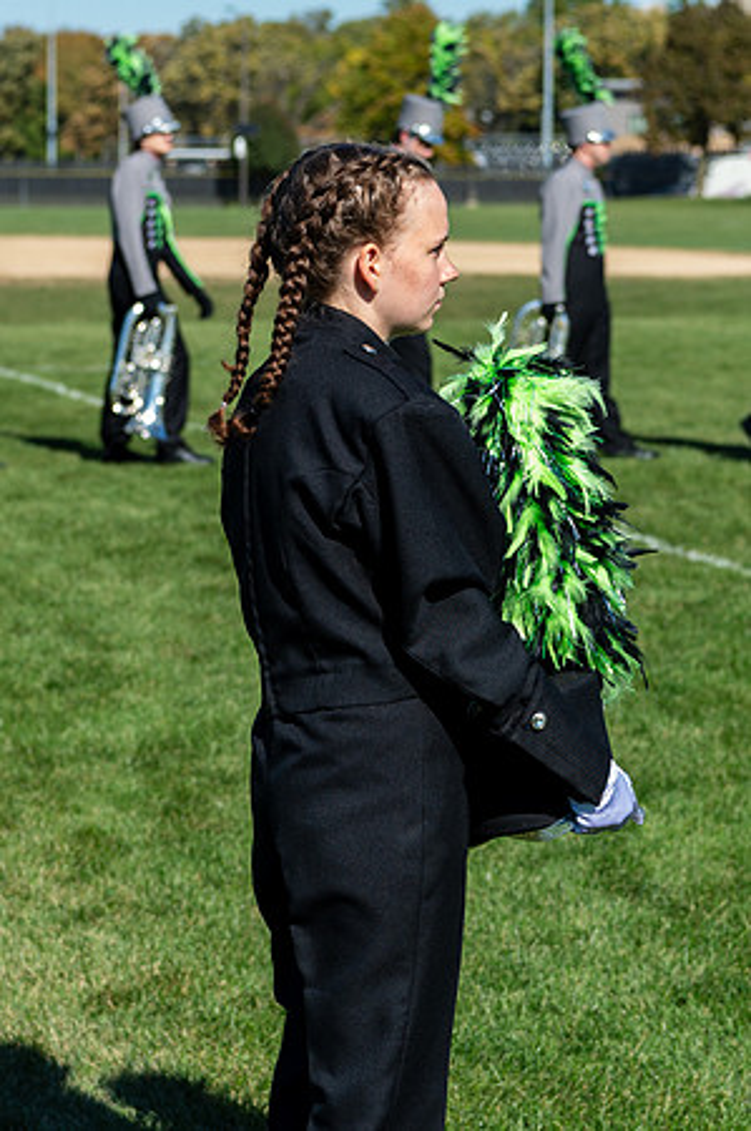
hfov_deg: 11.2
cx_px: 399
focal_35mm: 122
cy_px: 476
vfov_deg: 16.8
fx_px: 3818
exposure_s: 1/1250
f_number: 5
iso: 320
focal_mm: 70
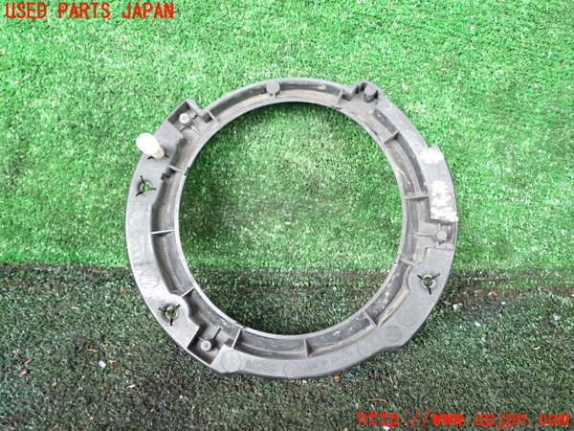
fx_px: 497
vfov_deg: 46.8
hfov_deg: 60.0
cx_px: 287
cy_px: 216
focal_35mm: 30
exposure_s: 1/30
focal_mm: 5.4
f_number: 2.3
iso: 500
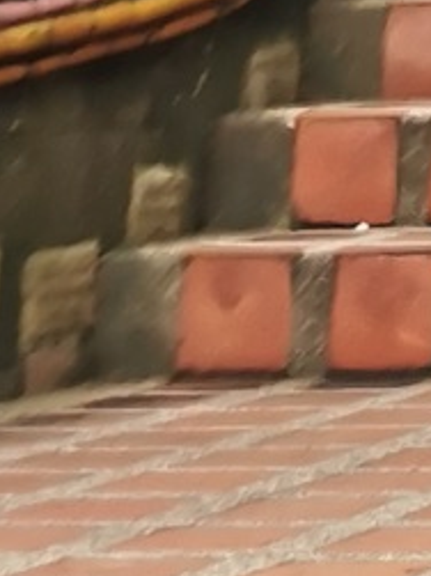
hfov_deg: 6.0
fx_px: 3572
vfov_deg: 8.5
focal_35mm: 215
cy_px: -737
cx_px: 1628
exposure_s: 1/114
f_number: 1.6
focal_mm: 5.56
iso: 50
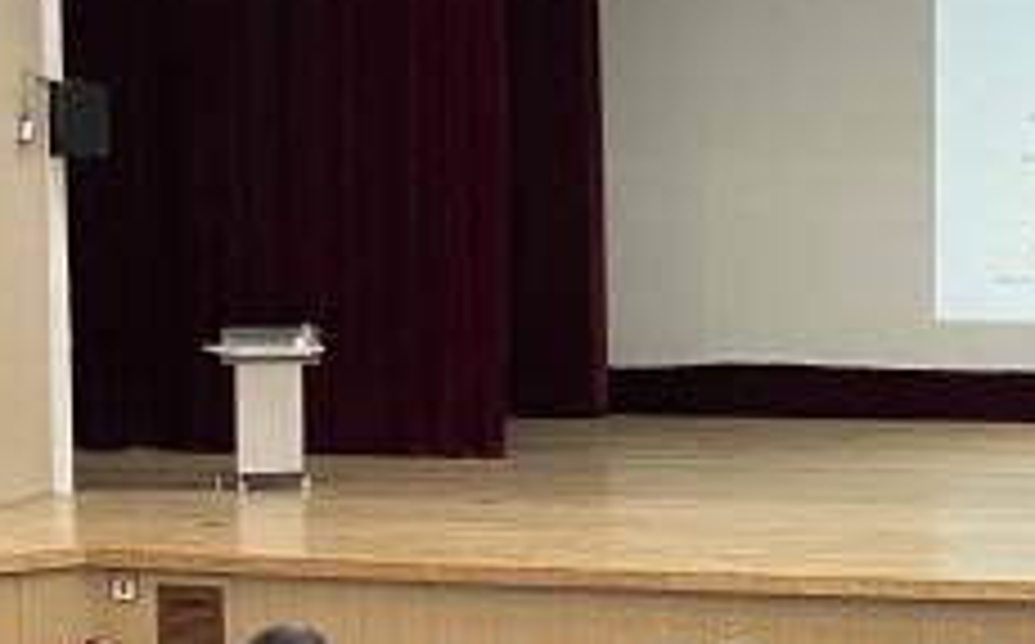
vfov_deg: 14.5
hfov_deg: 21.2
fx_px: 2535
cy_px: 369
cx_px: 1305
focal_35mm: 90
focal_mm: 4.2
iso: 200
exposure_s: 1/60
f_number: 1.6
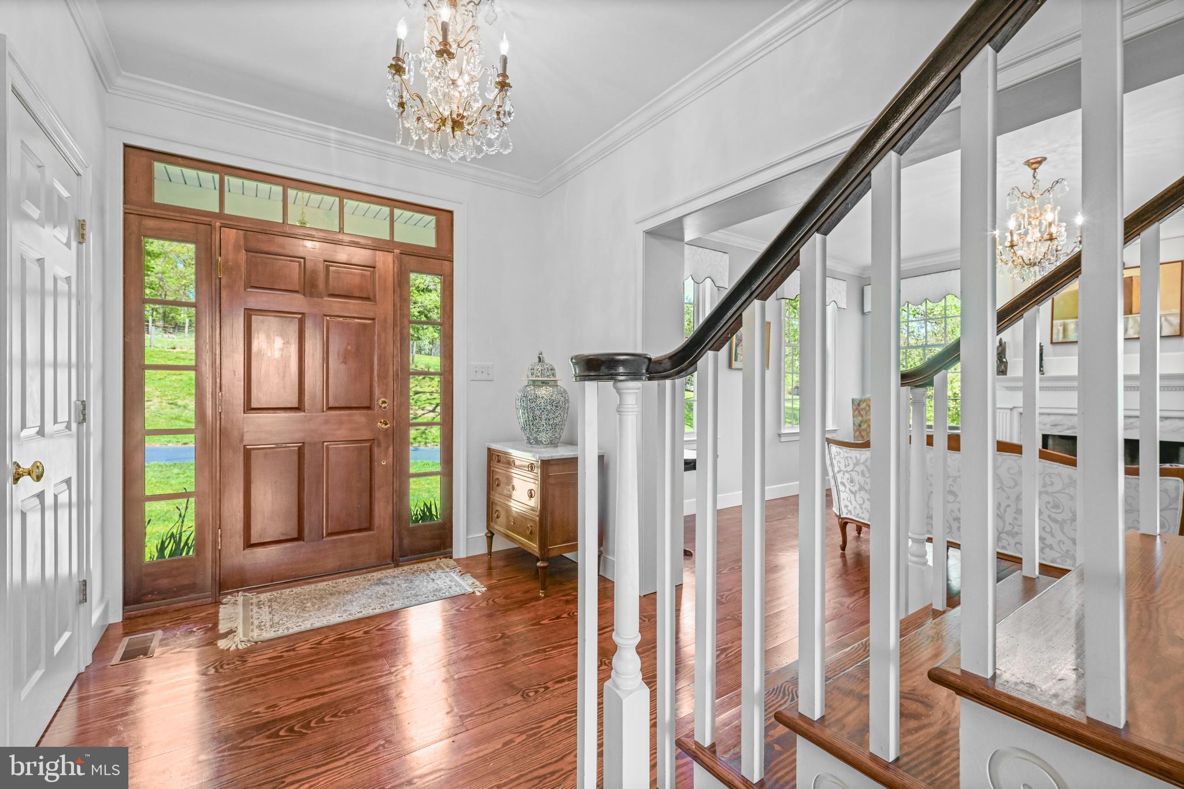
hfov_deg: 98.5
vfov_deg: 75.5
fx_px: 510
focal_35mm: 16
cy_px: 394
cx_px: 592
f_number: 7.1
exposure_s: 1/40
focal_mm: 15.5
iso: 1000
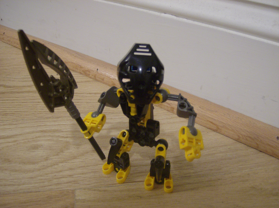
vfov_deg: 39.5
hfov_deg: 51.5
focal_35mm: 36
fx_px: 290
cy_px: 104
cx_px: 140
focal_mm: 6
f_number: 2.8
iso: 200
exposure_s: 1/8.77
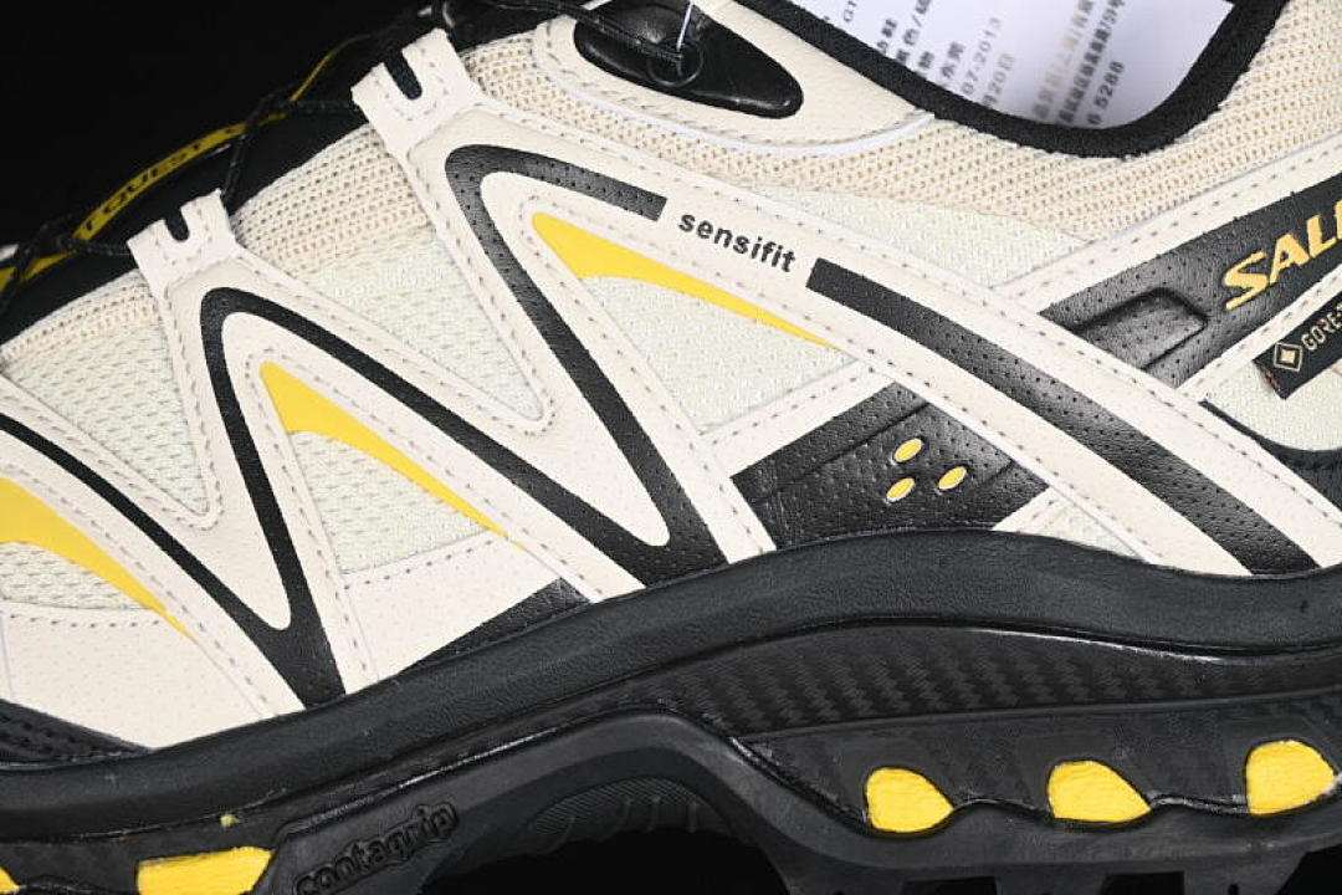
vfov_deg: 18.2
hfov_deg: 27.0
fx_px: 2796
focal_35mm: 75
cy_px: 448
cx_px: 671
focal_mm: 50
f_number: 6.3
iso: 160
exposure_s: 1/60
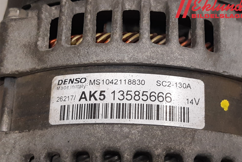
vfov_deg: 46.3
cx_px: 125
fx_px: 188
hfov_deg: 65.5
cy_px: 92
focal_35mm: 28
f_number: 1.7
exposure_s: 1/50
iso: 100
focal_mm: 3.93
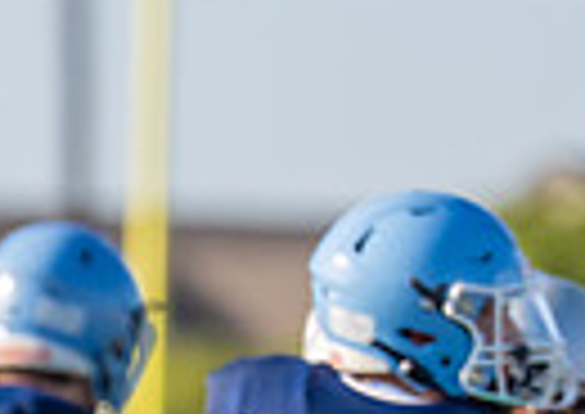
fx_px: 20488
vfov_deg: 1.2
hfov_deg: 1.6
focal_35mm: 1237
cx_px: -319
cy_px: 772
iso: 250
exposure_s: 1/4000
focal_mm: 200
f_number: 2.8
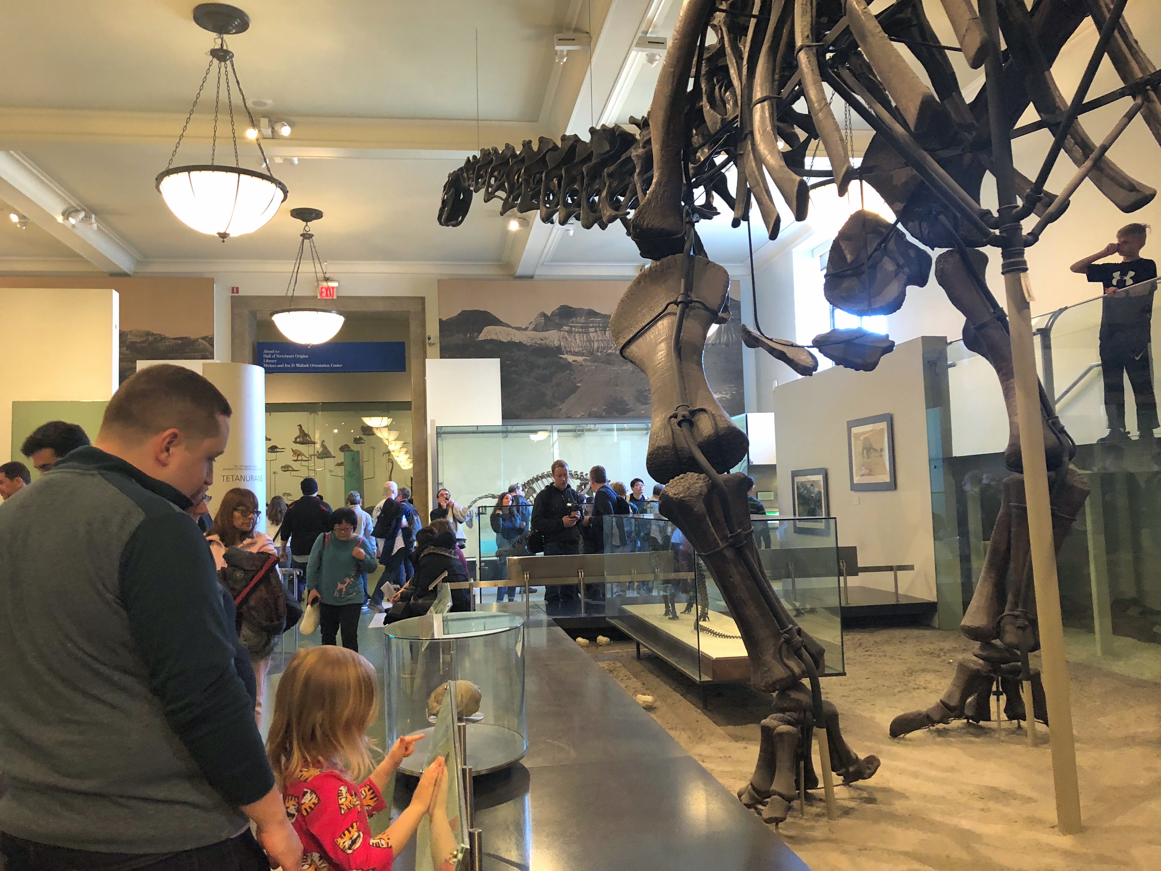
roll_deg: +2.7
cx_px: 580
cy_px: 436
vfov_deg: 49.7
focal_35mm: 28
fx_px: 939
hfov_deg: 63.4
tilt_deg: +4.0
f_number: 1.8
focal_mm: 3.99
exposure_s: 1/15
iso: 80
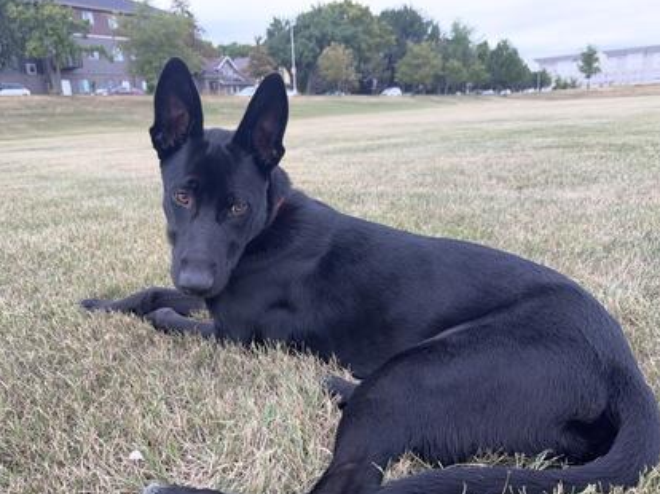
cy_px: 292
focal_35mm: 29
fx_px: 553
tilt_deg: -18.3
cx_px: 293
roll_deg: +1.9
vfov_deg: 47.9
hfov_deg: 61.5
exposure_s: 1/154
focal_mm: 6.76
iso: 64
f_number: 1.78
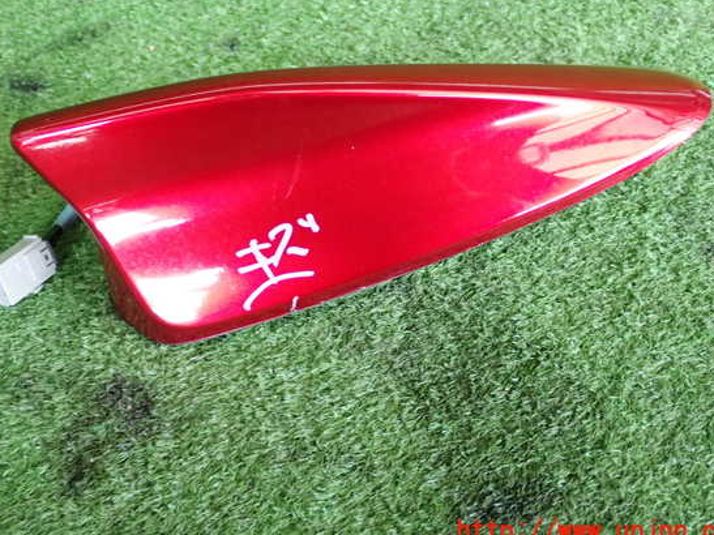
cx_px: 360
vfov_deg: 32.2
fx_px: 928
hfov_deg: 42.1
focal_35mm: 45
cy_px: 254
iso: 250
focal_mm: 7.31
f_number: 2.8
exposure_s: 1/40
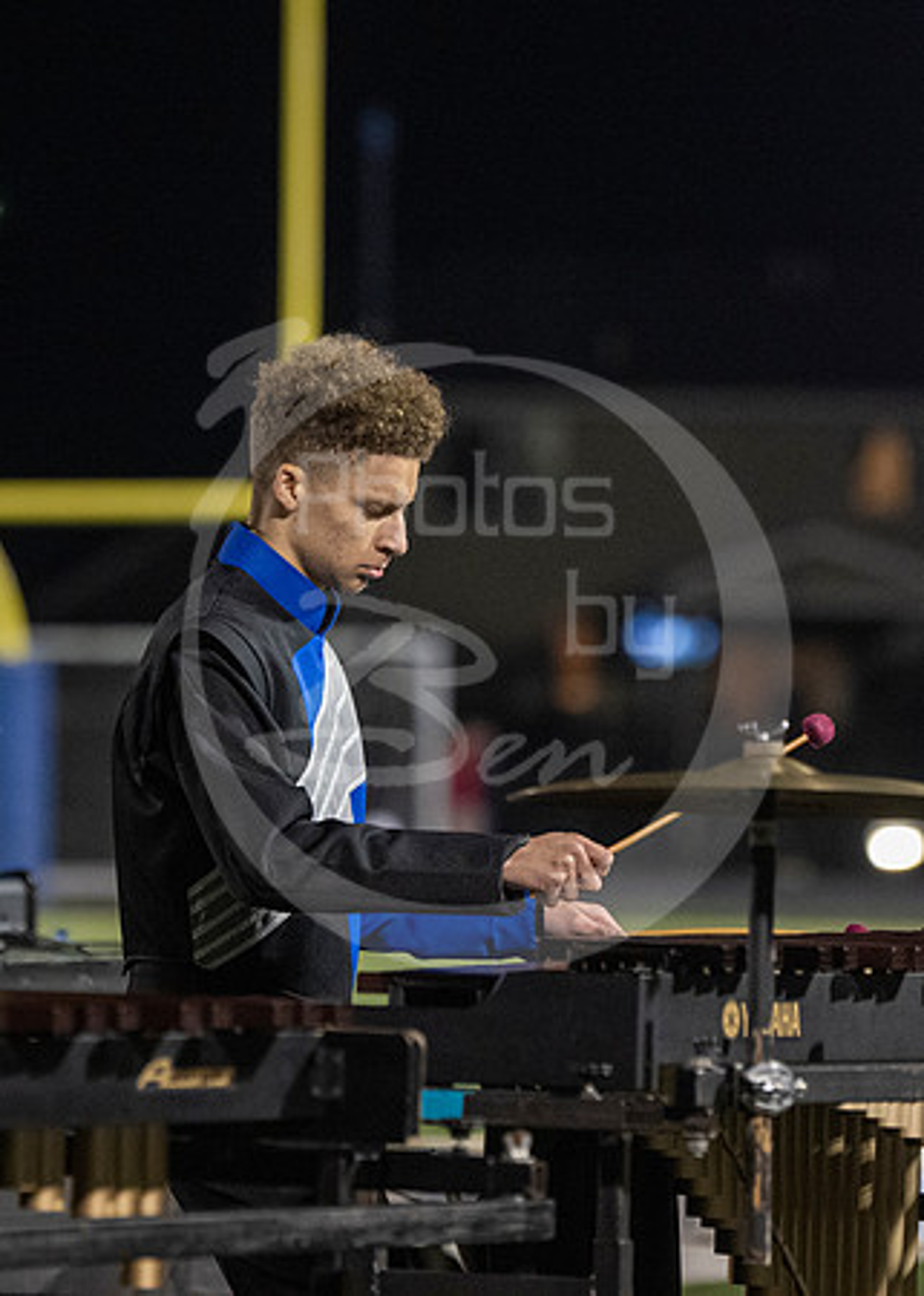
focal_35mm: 270
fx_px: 9940
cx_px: 483
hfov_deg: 5.3
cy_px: 500
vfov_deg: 7.5
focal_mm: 150
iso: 4000
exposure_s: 1/500
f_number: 2.8
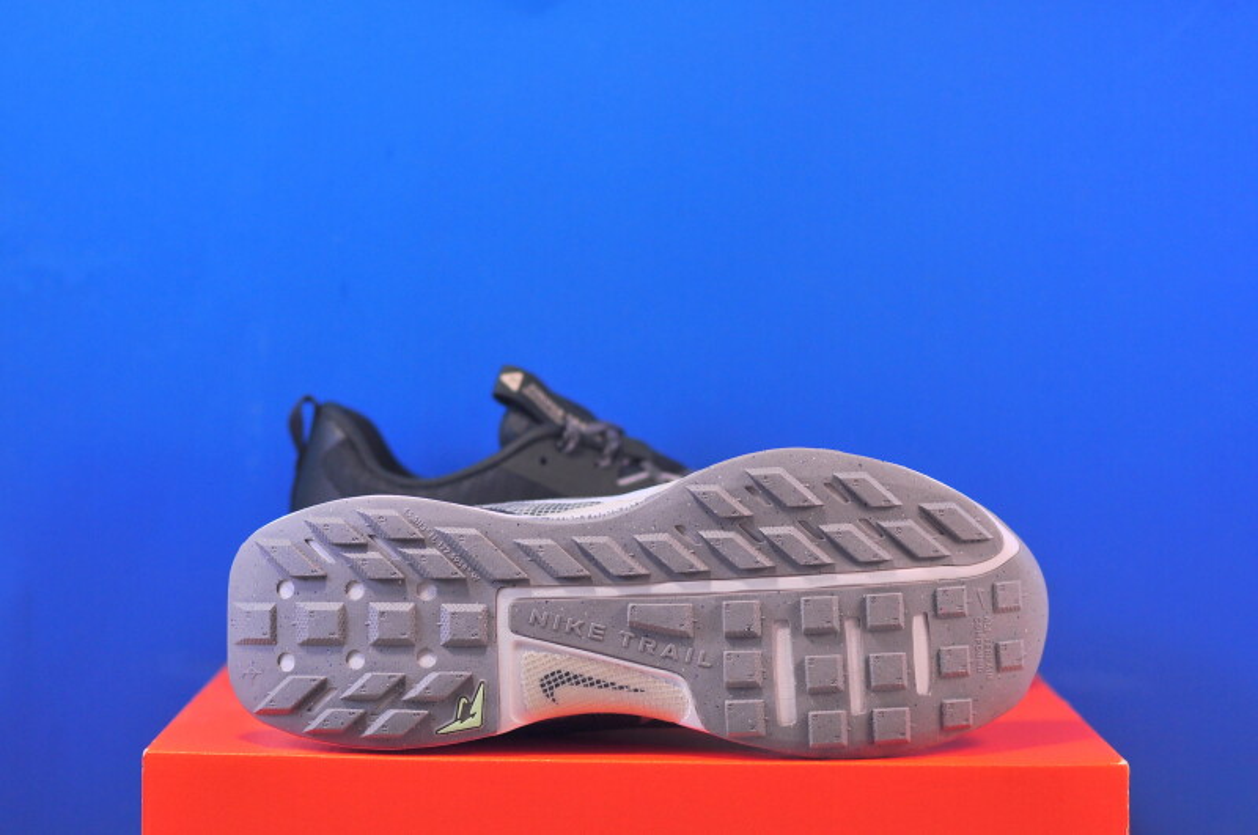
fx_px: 2617
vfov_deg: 18.1
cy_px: 418
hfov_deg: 27.0
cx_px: 629
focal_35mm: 75
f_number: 2.5
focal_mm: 50
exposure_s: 1/320
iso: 250
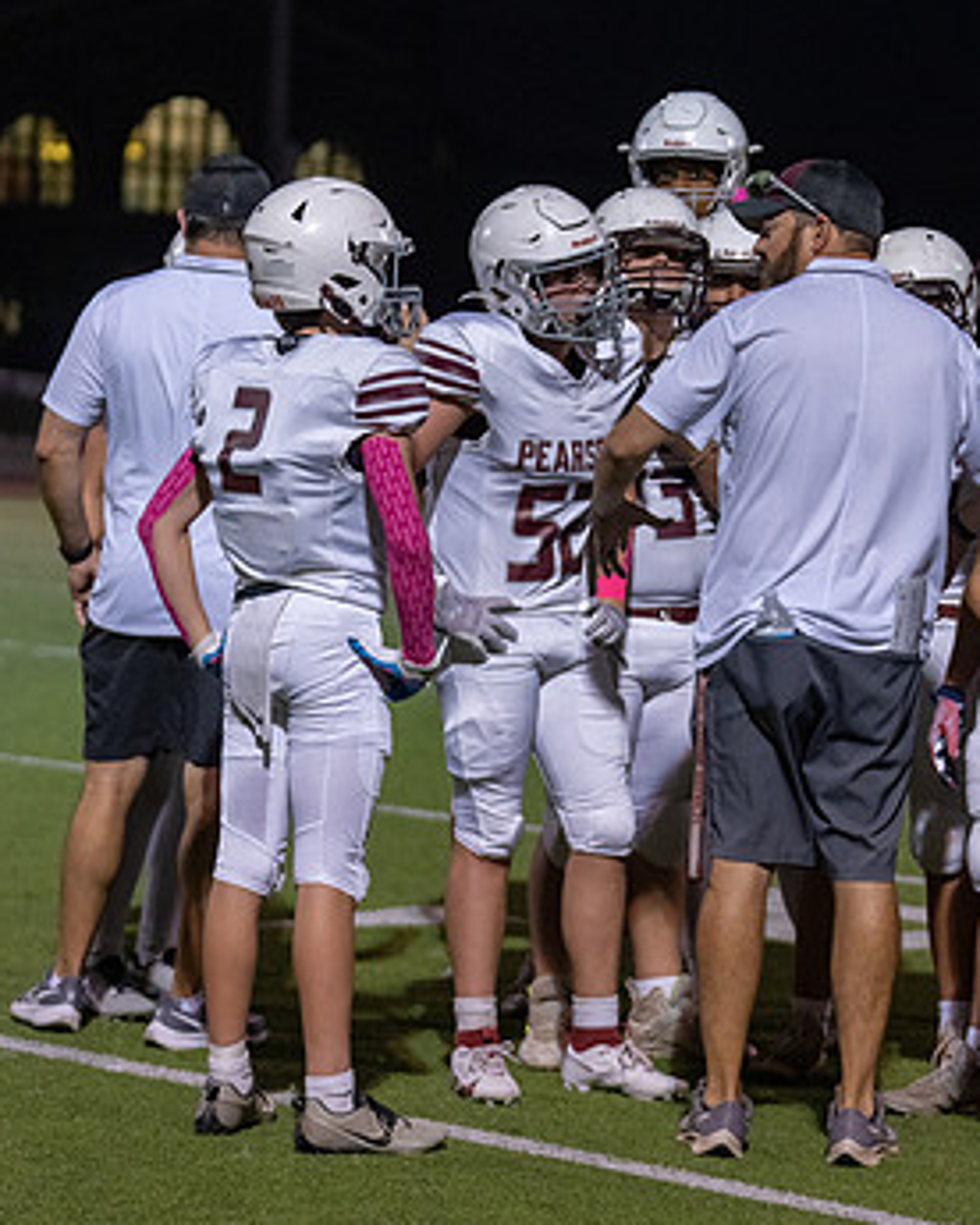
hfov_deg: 11.1
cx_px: 756
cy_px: 556
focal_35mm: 139
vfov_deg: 13.9
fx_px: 5039
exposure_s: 1/1250
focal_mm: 88
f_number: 2.8
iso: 3200
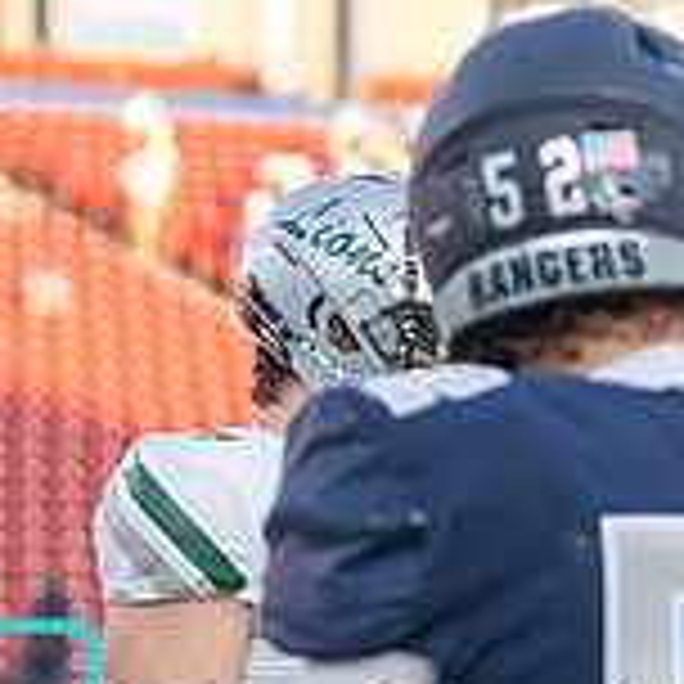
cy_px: 790
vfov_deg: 6.7
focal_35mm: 260
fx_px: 5812
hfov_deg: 6.7
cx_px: -279
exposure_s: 1/500
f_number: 3.2
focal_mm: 80
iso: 320
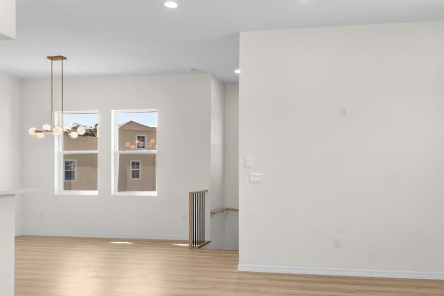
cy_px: 181
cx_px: 288
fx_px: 357
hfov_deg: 62.4
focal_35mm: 29
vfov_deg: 44.6
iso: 100
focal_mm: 10
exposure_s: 1/6
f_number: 7.1
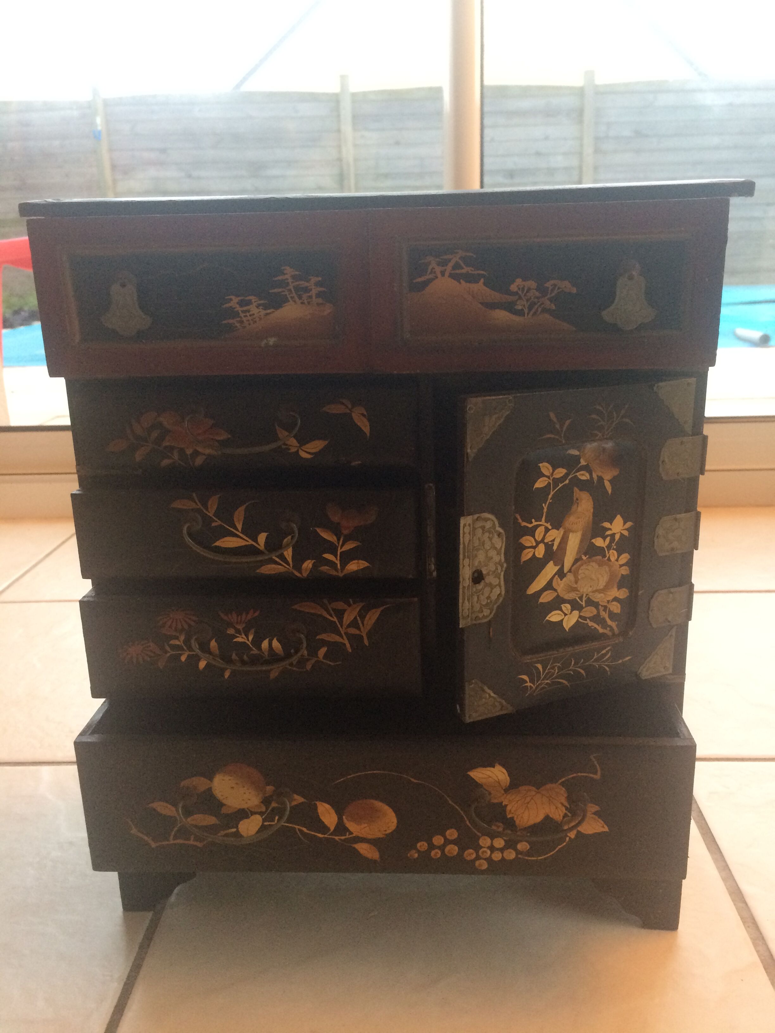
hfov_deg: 48.2
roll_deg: +0.5
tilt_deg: -18.8
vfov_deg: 61.7
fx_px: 866
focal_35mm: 29
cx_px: 388
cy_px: 516
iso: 250
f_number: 2.2
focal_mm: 4.15
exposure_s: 1/33
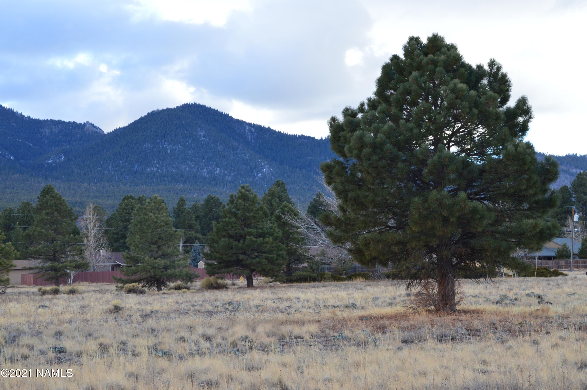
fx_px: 1344
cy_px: 195
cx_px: 294
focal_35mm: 82
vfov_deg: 16.5
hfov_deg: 24.6
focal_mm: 55
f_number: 9
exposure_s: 1/125
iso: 400
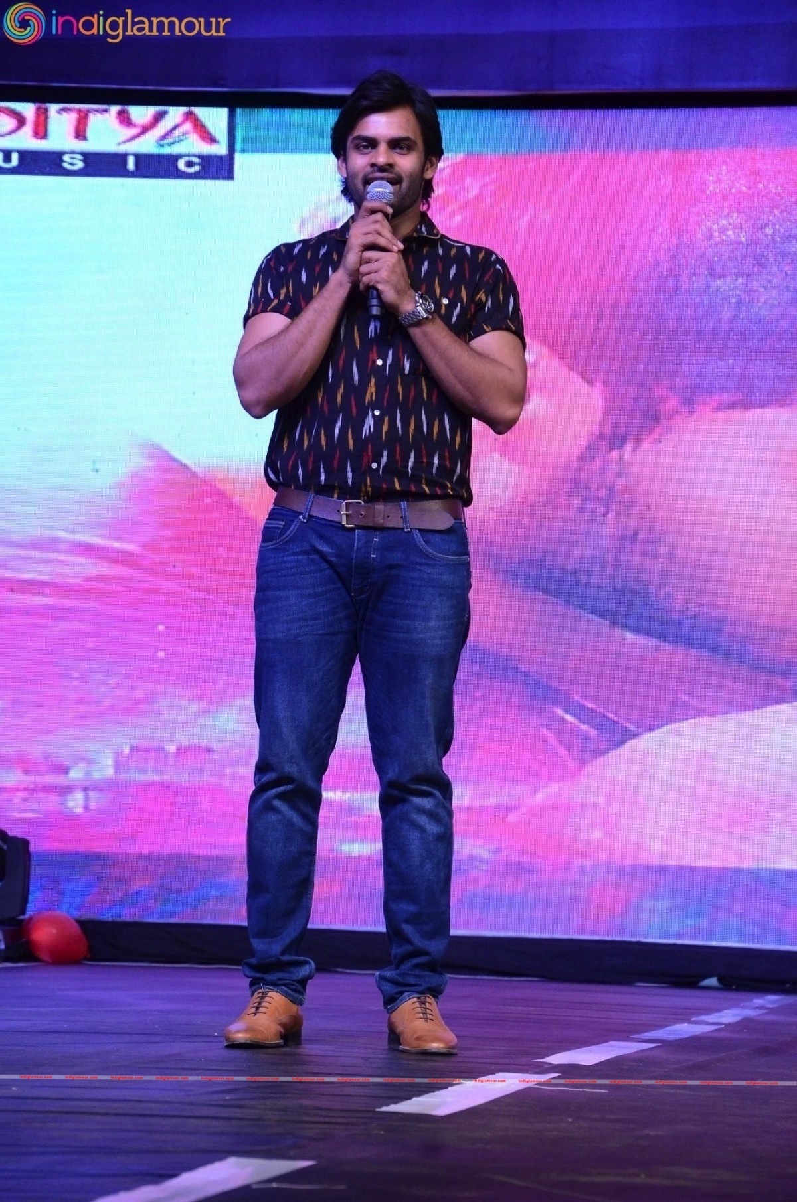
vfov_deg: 16.1
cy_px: 601
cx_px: 398
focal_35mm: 128
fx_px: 4252
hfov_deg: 10.7
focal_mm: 85
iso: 2500
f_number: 5.6
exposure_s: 1/125
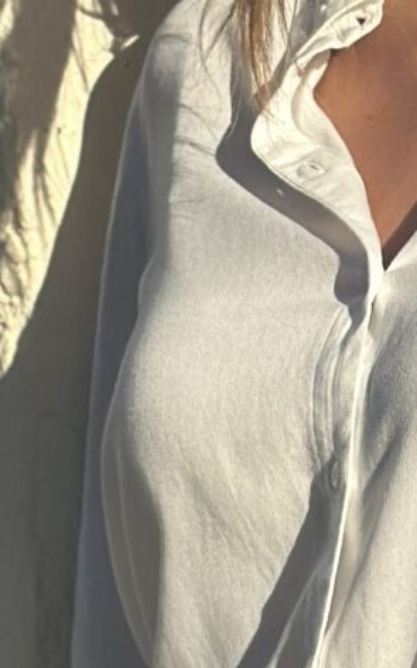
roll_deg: +0.6
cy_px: 420
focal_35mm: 276
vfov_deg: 7.6
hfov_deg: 4.7
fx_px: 5019
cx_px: 452
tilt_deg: -2.6
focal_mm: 6.86
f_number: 1.78
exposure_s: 1/8929
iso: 100
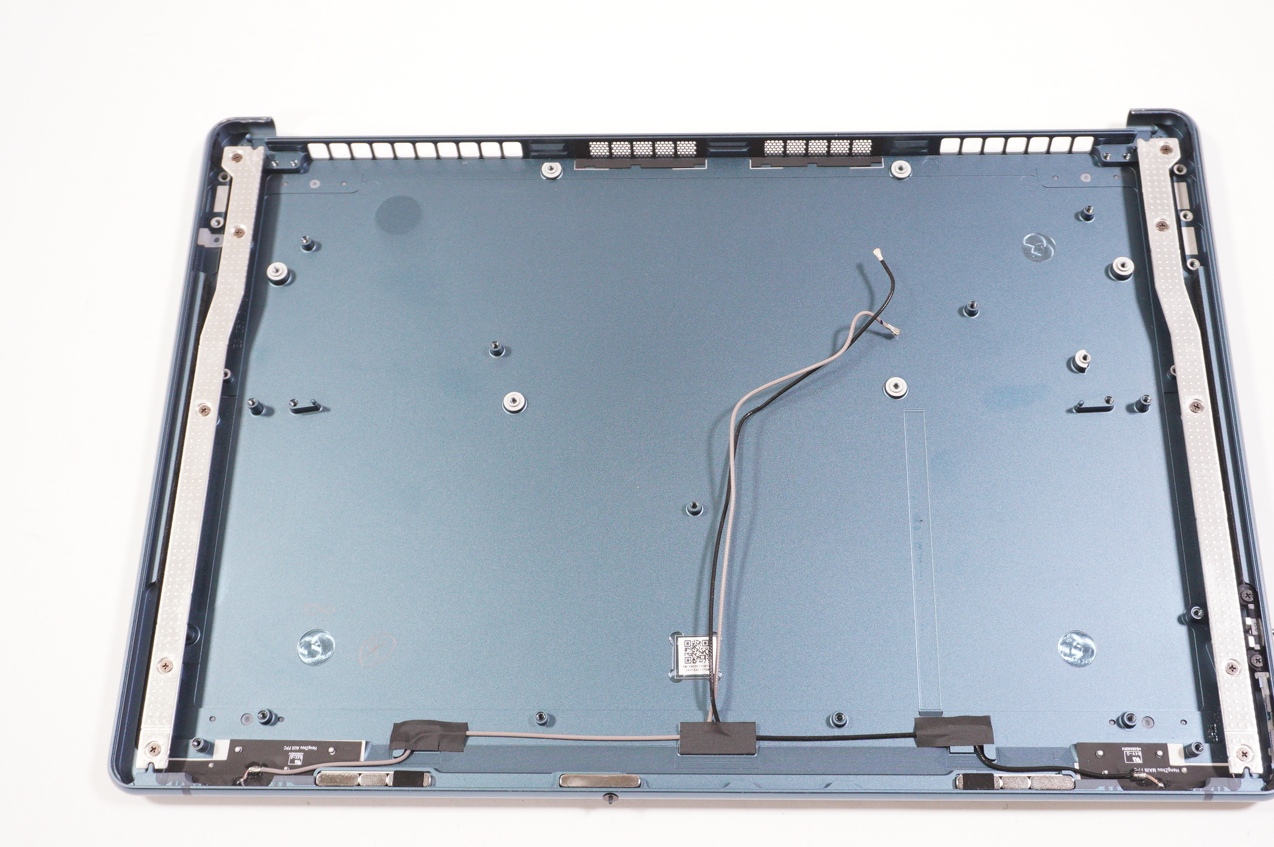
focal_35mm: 39
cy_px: 442
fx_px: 1363
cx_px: 690
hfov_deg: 50.0
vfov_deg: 34.5
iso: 1000
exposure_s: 1/160
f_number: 5.6
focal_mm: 23
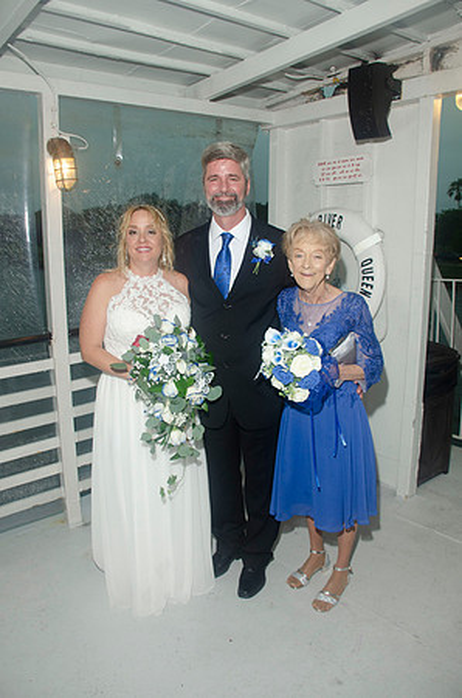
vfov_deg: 67.5
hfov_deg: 47.7
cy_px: 349
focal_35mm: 27
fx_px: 522
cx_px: 231
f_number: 5.6
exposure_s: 1/125
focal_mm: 18
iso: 400
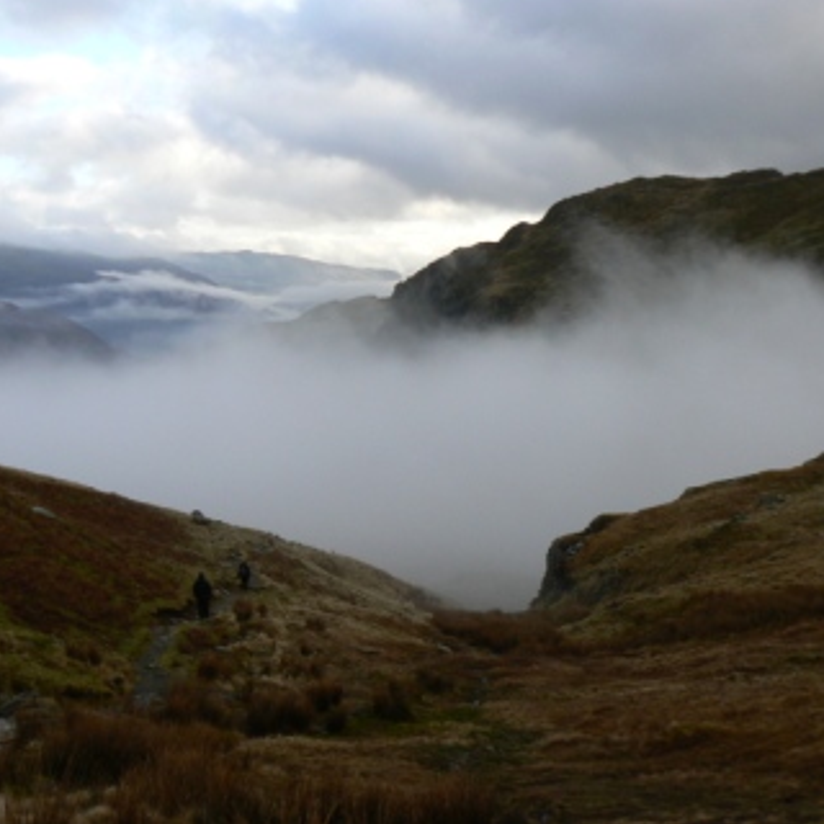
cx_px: 458
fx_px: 1158
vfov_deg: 39.2
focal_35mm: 43
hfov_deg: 39.1
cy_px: 409
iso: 80
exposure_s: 1/160
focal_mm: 6
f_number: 5.6
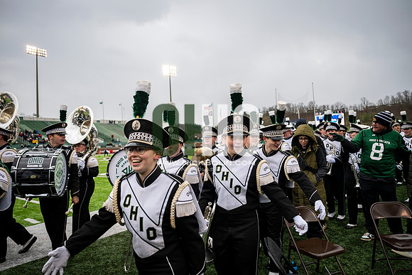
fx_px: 275
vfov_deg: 53.2
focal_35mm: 24
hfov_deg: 73.7
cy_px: 138
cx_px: 206
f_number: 2.8
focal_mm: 24
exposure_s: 1/500
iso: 100
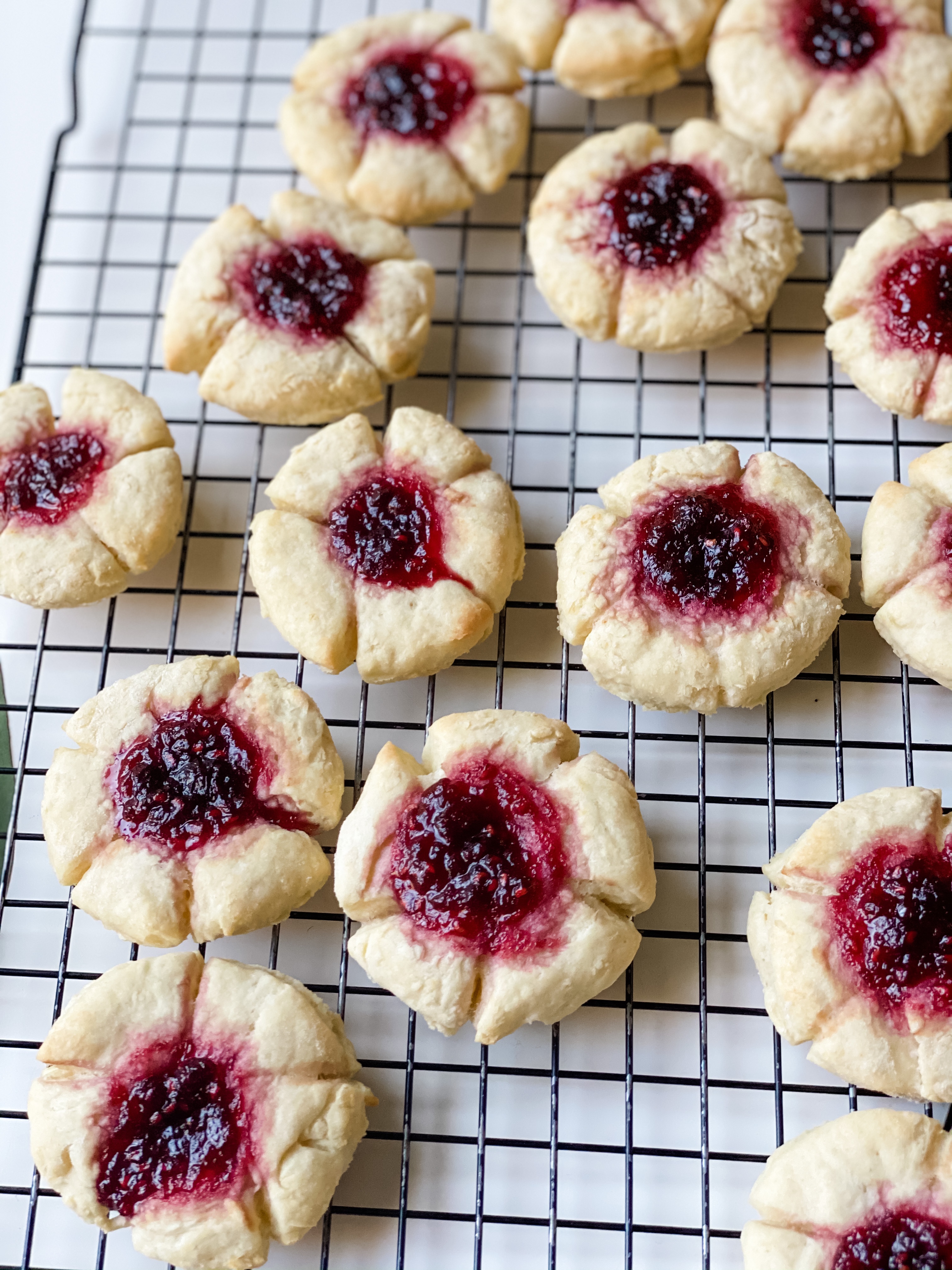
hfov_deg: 28.0
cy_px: 635
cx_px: 476
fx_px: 1907
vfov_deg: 36.8
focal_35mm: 52
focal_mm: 6
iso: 160
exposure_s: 1/120
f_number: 2
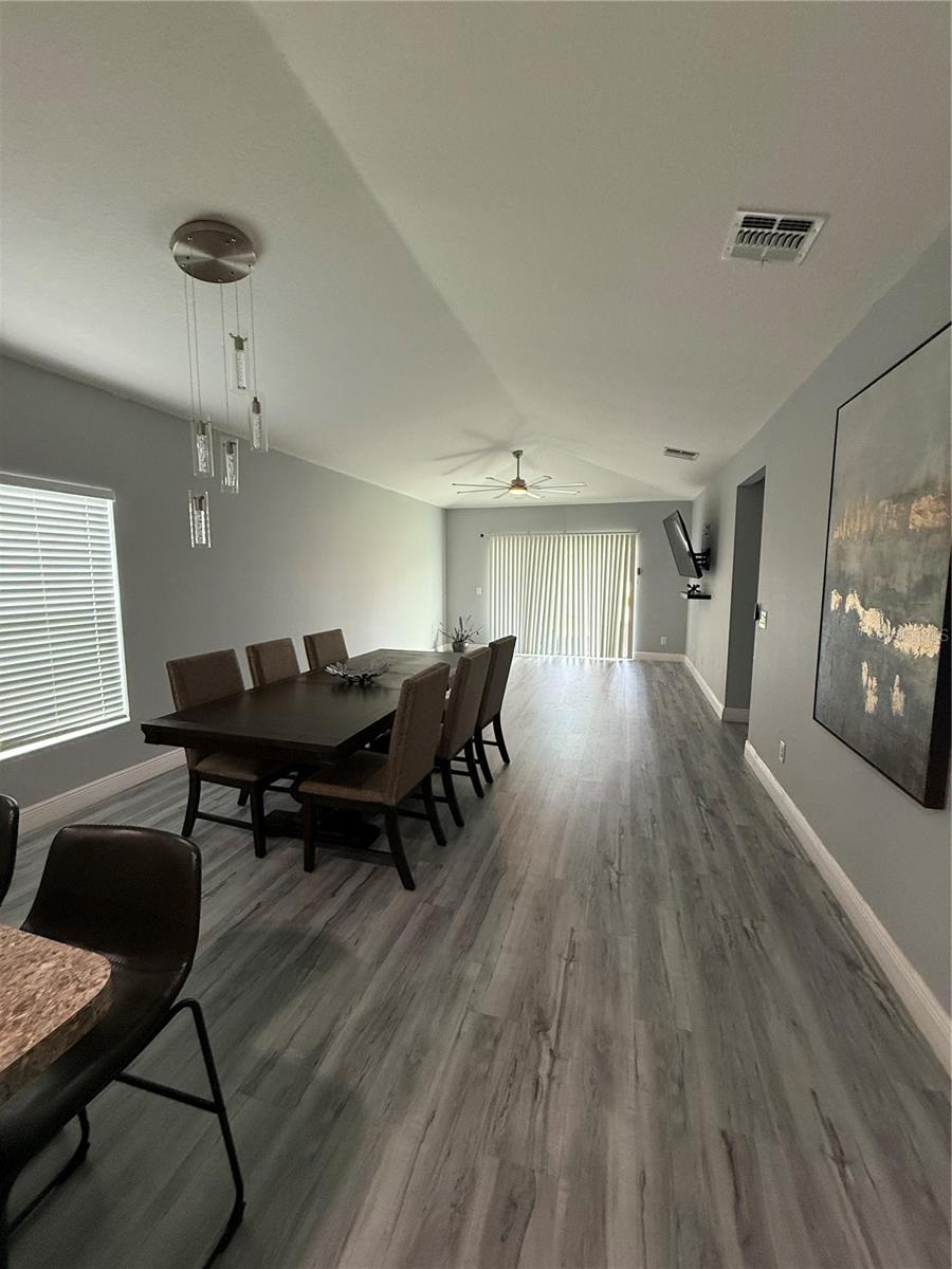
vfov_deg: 102.1
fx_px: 513
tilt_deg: -6.6
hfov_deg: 85.7
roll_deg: -0.3
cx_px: 476
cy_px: 634
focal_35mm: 14
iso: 250
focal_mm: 2.22
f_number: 2.2
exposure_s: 1/60
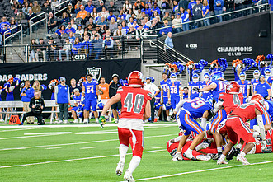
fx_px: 1661
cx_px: 197
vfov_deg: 6.3
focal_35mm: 219
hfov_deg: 9.4
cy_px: 98
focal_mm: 125
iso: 1250
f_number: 2.8
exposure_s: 1/400
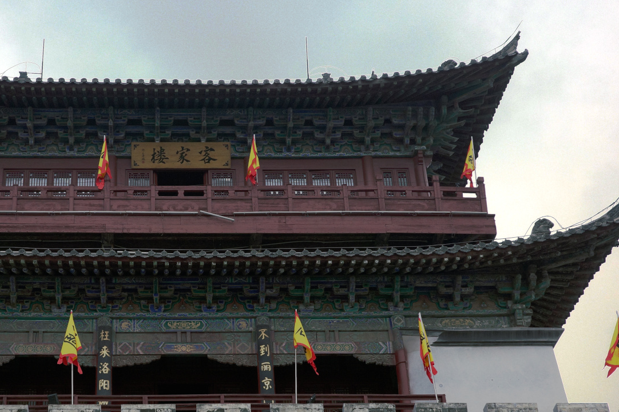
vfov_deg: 19.0
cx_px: 186
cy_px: 315
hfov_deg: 28.2
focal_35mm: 71
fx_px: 1221
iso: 200
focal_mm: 26
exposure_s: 1/400
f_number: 5
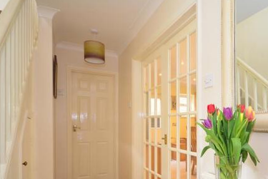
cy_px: 119
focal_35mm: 26
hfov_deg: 66.4
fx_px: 196
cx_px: 182
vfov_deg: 48.1
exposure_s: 1/8
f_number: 5
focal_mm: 11.5
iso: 200
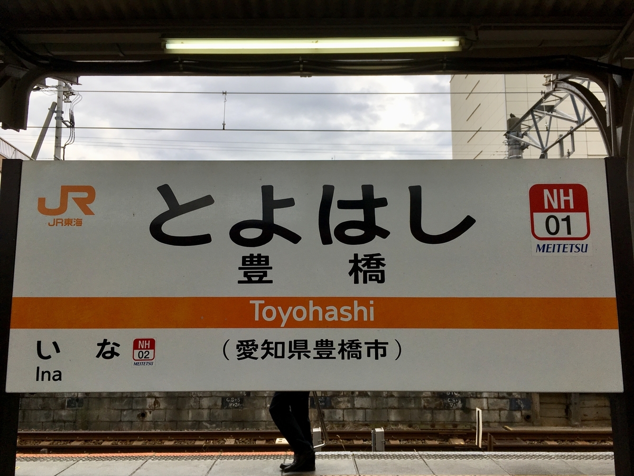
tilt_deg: +8.2
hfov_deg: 61.7
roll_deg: +0.8
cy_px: 238
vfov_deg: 48.2
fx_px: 531
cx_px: 317
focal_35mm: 29
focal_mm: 4.15
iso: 25
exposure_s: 1/574
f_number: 2.2
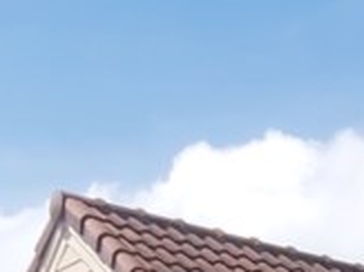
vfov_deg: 6.3
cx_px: 764
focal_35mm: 204
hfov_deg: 9.0
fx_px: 2144
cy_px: 983
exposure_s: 1/2205
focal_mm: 3.92
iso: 64
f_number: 1.7
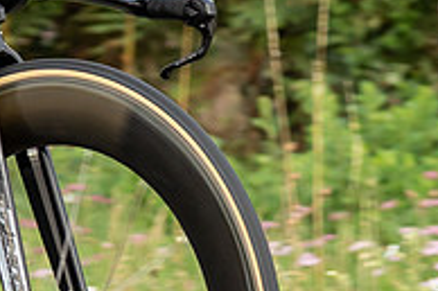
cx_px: -44
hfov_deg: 3.1
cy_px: -118
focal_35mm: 663
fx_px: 8059
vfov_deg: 2.1
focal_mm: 73
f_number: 4
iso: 125
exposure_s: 1/640
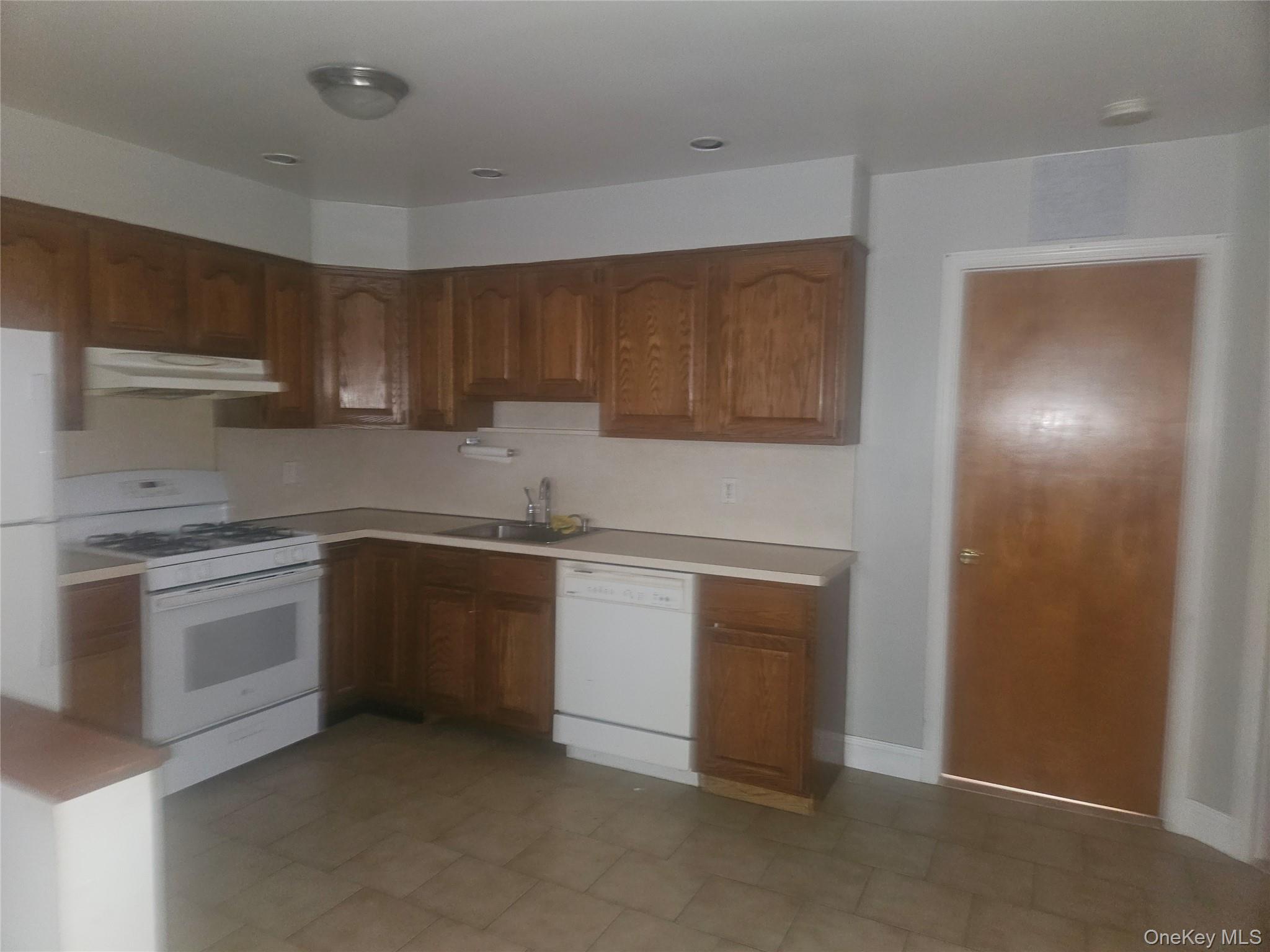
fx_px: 844
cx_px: 635
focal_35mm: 23
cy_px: 476
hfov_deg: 73.9
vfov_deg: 58.9
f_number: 1.8
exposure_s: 1/9.99
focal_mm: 5.4
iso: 200
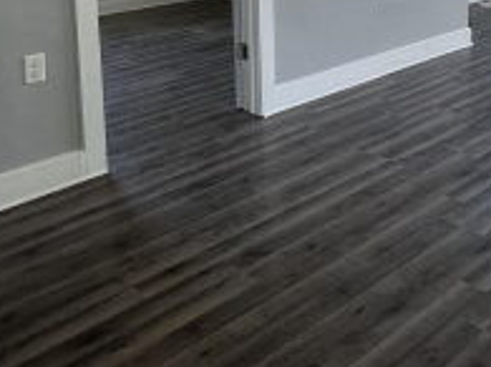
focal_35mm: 48
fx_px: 680
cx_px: 439
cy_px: -63
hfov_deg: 37.2
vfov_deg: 27.0
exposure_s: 1/120
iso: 64
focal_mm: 2.22
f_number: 2.2
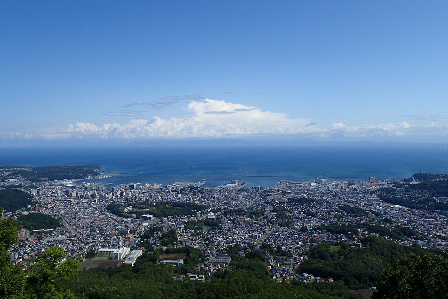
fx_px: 386
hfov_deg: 60.3
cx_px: 220
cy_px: 125
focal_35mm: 31
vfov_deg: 42.2
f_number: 8
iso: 100
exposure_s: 1/320
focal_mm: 4.5
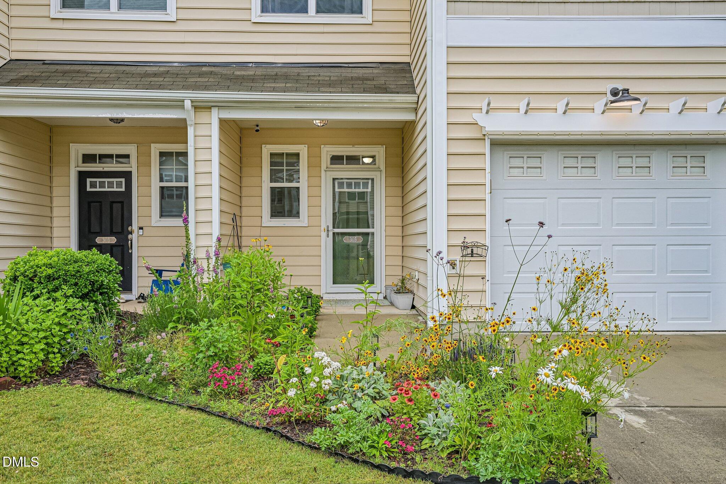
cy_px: 242
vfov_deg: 43.6
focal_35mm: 30
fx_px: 605
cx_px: 363
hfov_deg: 61.9
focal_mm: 30
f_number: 8
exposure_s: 1/60
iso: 100
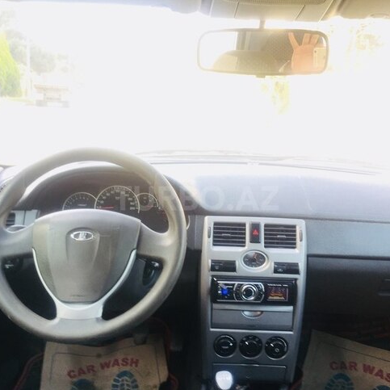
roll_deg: -3.6
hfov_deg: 47.2
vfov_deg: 47.2
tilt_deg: -12.0
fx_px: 446
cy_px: 198
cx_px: 196
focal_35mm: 35
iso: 40
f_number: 2.2
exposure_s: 1/50
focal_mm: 4.15
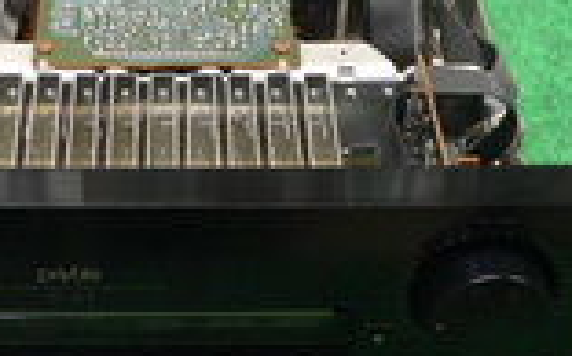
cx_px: 136
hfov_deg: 22.1
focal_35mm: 93
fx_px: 1448
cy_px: 20
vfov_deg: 13.8
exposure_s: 1/10
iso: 200
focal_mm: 6
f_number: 2.8
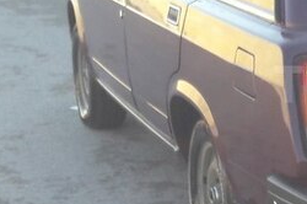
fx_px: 656
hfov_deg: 23.3
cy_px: 84
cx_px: 400
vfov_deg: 17.7
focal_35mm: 77
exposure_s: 1/293
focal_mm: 3.7
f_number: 1.9
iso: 40
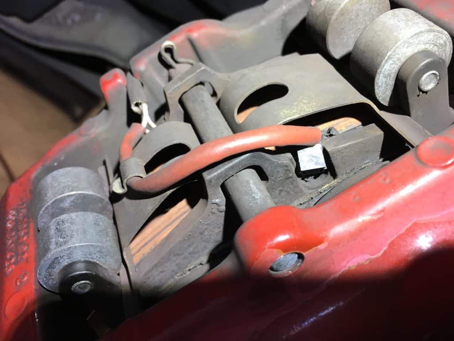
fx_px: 380
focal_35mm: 29
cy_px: 170
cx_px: 227
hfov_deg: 61.7
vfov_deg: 48.2
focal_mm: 4.15
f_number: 2.2
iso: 40
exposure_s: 1/30
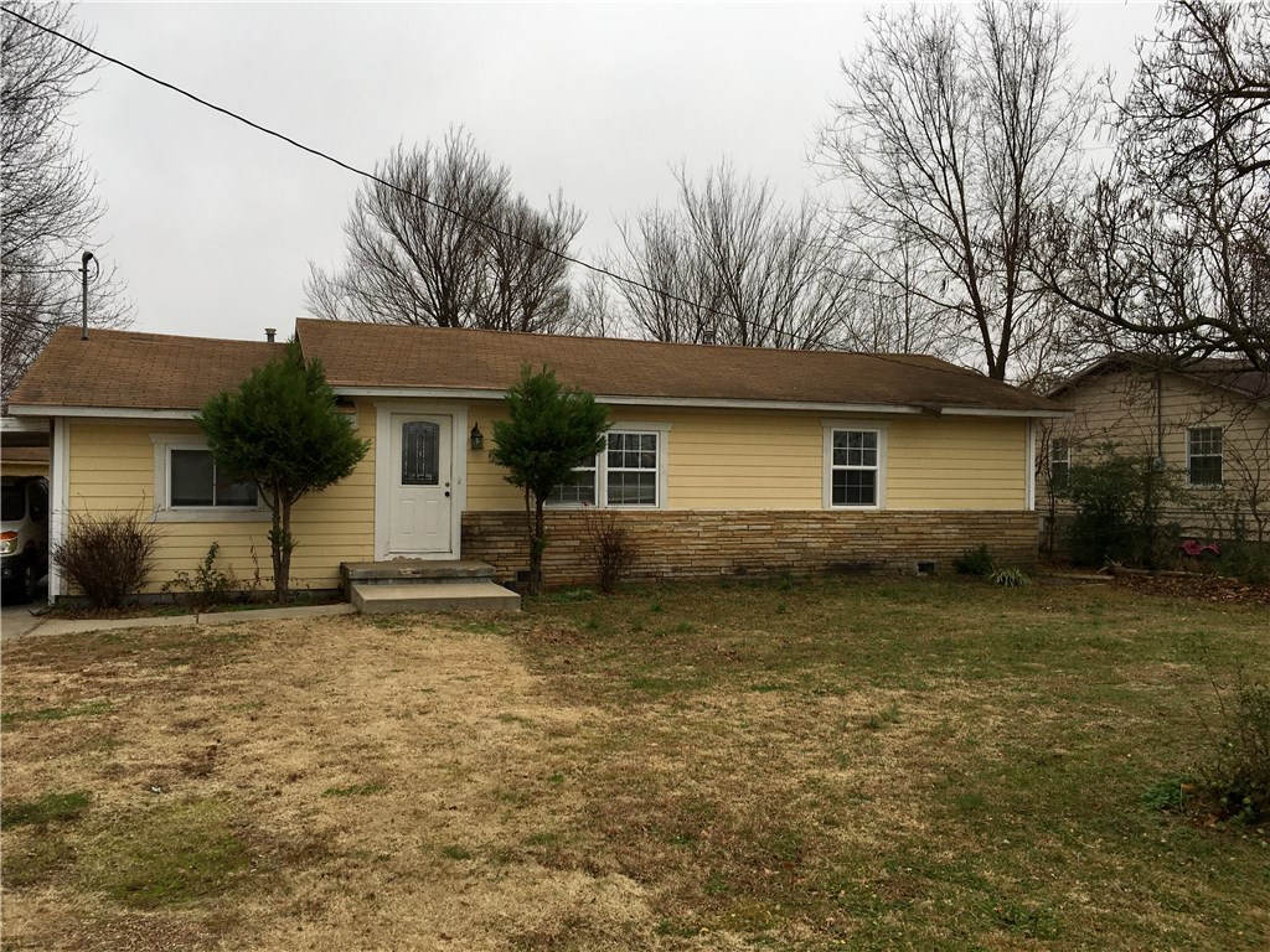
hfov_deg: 61.7
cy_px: 476
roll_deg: +0.4
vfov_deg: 48.2
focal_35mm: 29
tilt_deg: -0.9
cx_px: 635
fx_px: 1064
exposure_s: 1/346
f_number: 2.2
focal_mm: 4.15
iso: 25
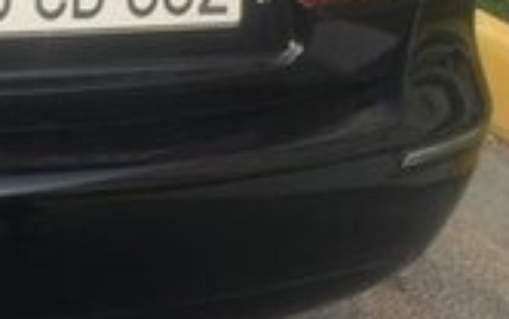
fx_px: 1694
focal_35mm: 122
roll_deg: -5.5
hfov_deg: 15.1
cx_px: -377
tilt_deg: -22.8
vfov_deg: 10.6
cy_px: -23
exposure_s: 1/100
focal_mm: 4.15
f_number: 2.2
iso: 25
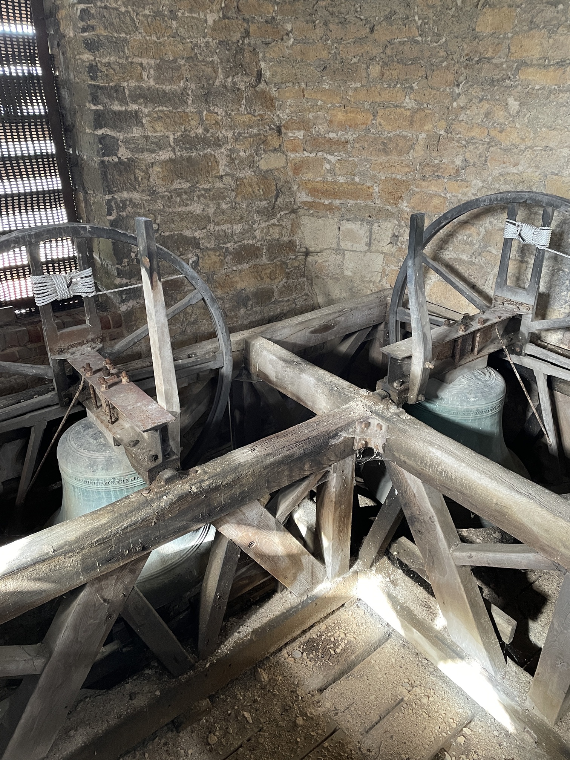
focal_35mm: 26
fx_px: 571
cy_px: 380
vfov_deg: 67.3
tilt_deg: -27.7
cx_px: 285
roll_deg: -0.8
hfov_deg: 53.1
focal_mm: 4.2
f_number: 1.6
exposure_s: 1/60
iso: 320
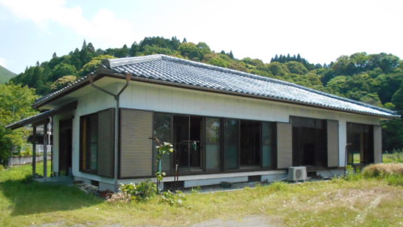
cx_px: 200
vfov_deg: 40.0
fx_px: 310
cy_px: 136
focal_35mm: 29
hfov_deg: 66.1
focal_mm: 4.6
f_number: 8
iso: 800
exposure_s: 1/800
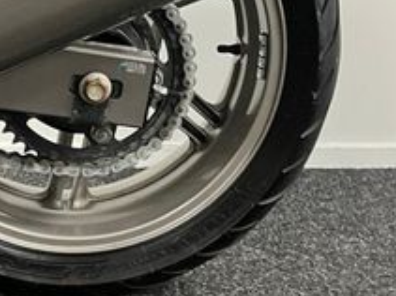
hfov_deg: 24.4
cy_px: -21
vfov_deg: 18.0
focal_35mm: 79
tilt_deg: -1.8
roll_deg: -0.7
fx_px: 903
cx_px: 86
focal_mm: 5.1
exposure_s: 1/50
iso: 320
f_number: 1.6
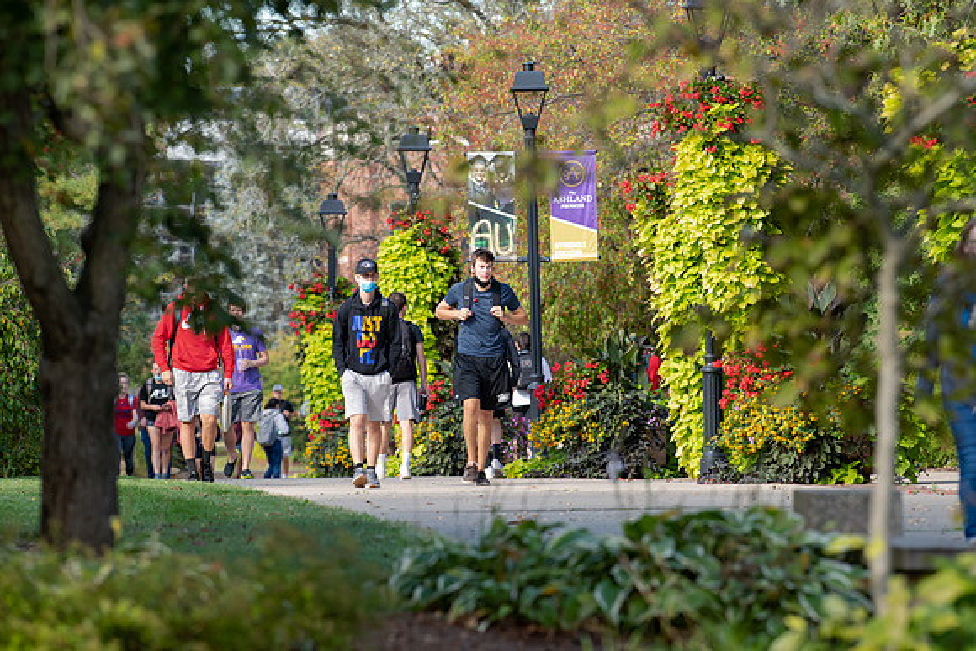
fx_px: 8135
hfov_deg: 6.9
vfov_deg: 4.6
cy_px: 326
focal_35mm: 300
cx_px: 488
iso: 500
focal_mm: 300
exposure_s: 1/320
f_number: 7.1
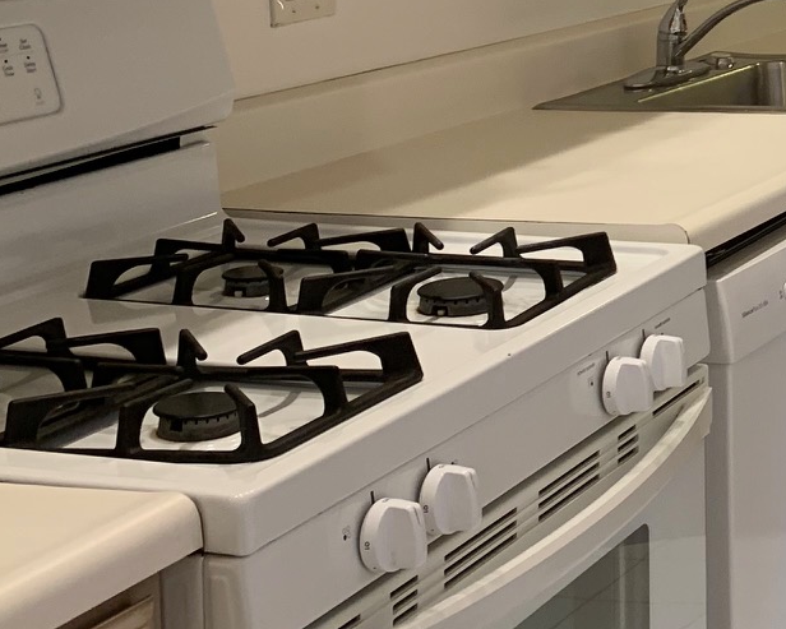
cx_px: 1118
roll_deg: +0.7
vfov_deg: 17.9
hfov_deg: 20.3
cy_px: -50
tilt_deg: -2.9
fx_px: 1931
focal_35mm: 83
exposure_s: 1/60
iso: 100
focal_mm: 4.25
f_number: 1.8
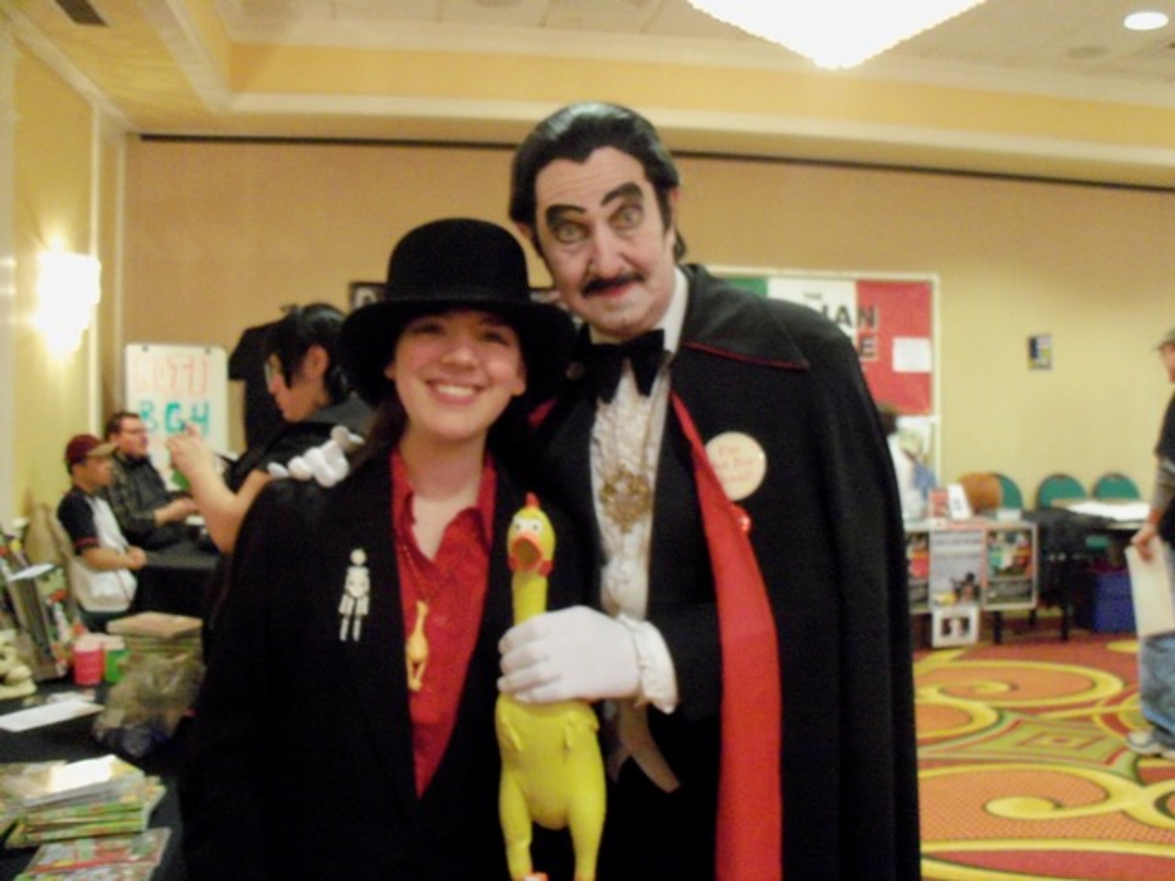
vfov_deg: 40.7
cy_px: 440
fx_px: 1188
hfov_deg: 52.6
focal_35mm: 35
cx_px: 588
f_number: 3
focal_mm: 6.3
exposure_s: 1/15
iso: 400
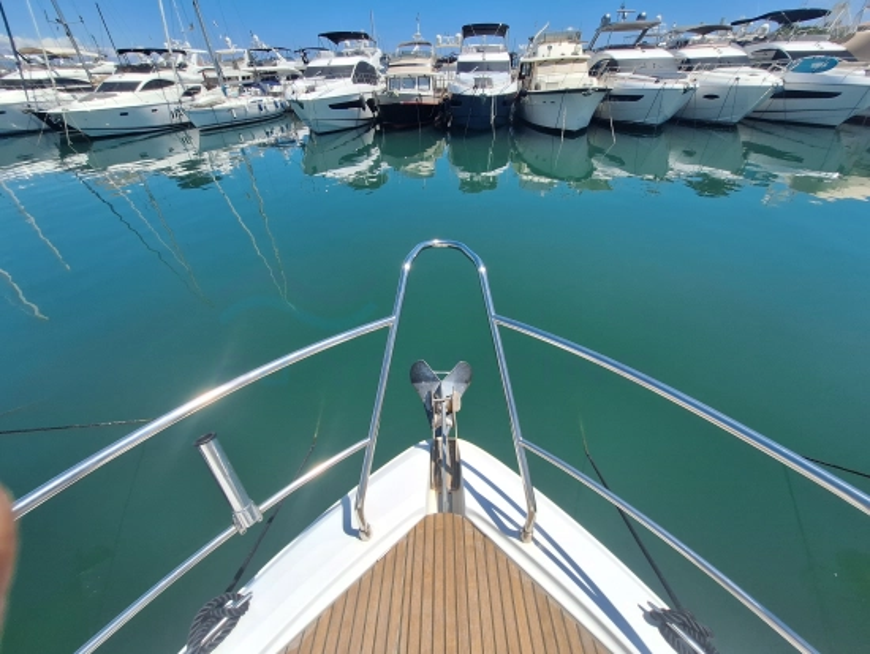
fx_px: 327
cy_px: 327
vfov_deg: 90.0
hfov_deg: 106.2
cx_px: 435
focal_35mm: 13
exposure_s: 1/2786
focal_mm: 1.74
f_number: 2.2
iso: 40
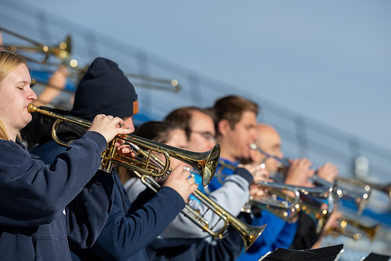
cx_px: 219
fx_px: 1826
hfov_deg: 12.2
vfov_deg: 8.2
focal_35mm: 168
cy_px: 115
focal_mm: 150
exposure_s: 1/2500
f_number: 4
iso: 100
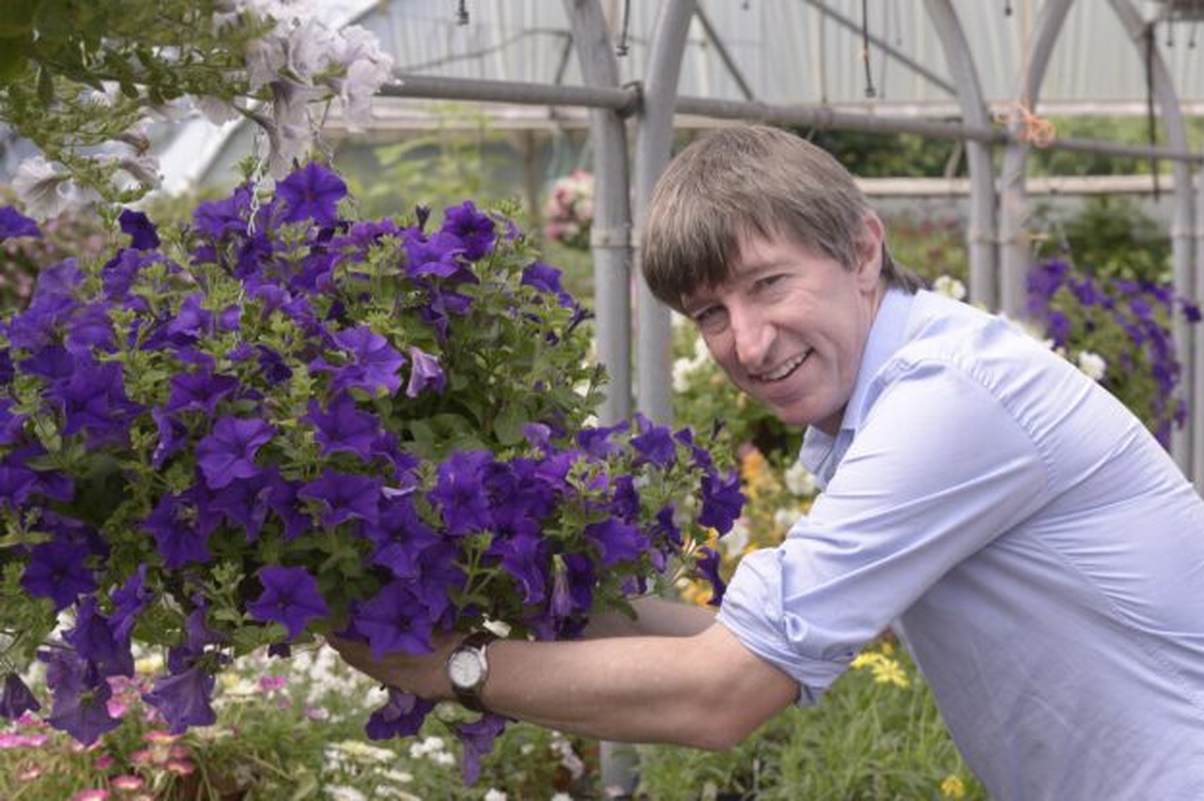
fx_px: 3510
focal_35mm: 105
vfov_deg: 13.0
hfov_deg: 19.5
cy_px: 400
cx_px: 602
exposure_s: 1/80
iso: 100
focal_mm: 105
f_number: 9
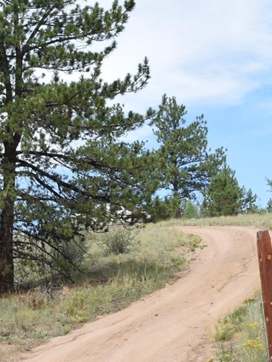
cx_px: 54
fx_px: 1229
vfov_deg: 16.7
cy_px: 251
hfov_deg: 12.6
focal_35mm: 117
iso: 100
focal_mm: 29
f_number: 8
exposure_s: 1/200
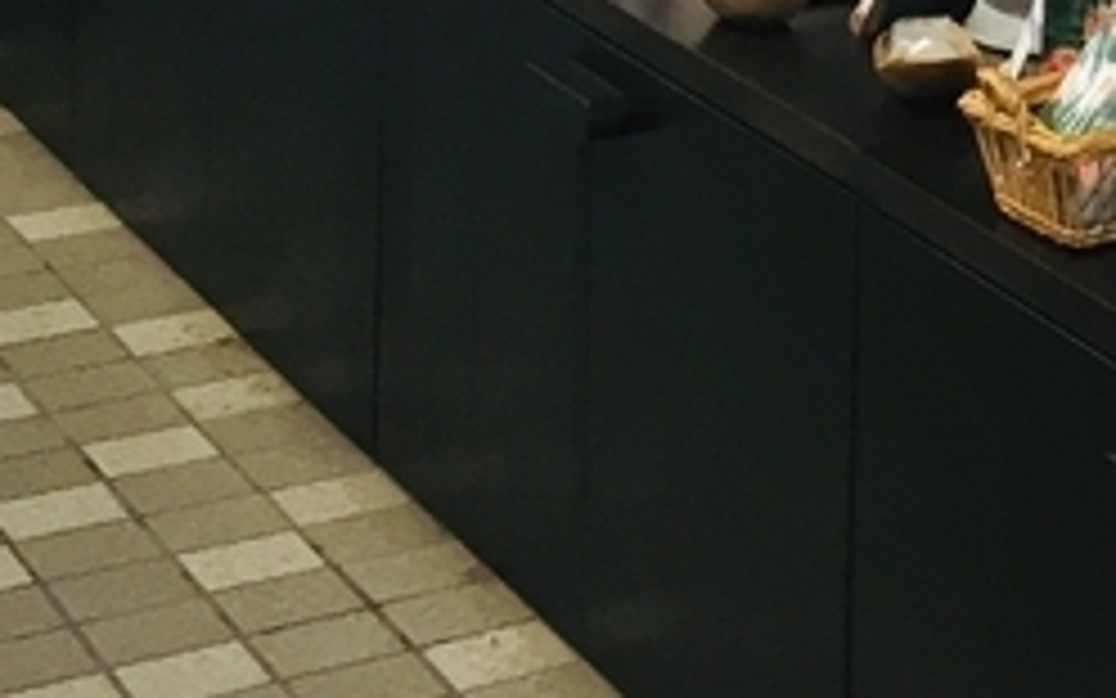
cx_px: 2052
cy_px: -878
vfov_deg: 9.4
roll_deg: -2.4
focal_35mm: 127
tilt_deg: -1.8
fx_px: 3863
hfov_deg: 14.4
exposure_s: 1/30
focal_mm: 4.15
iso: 32
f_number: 2.2
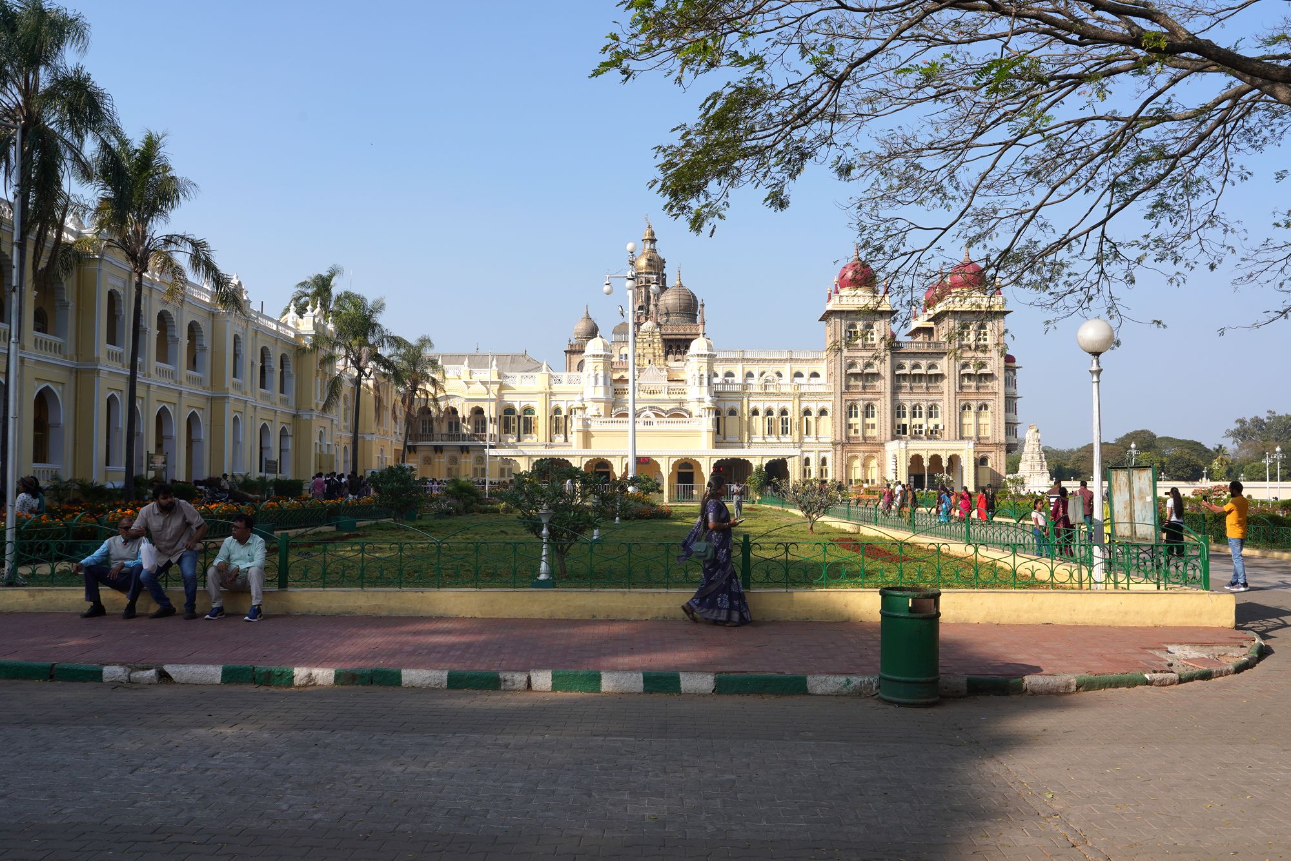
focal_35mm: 24
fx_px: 861
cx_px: 646
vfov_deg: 53.1
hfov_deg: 73.7
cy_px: 430
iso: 100
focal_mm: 24
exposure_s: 1/100
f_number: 14
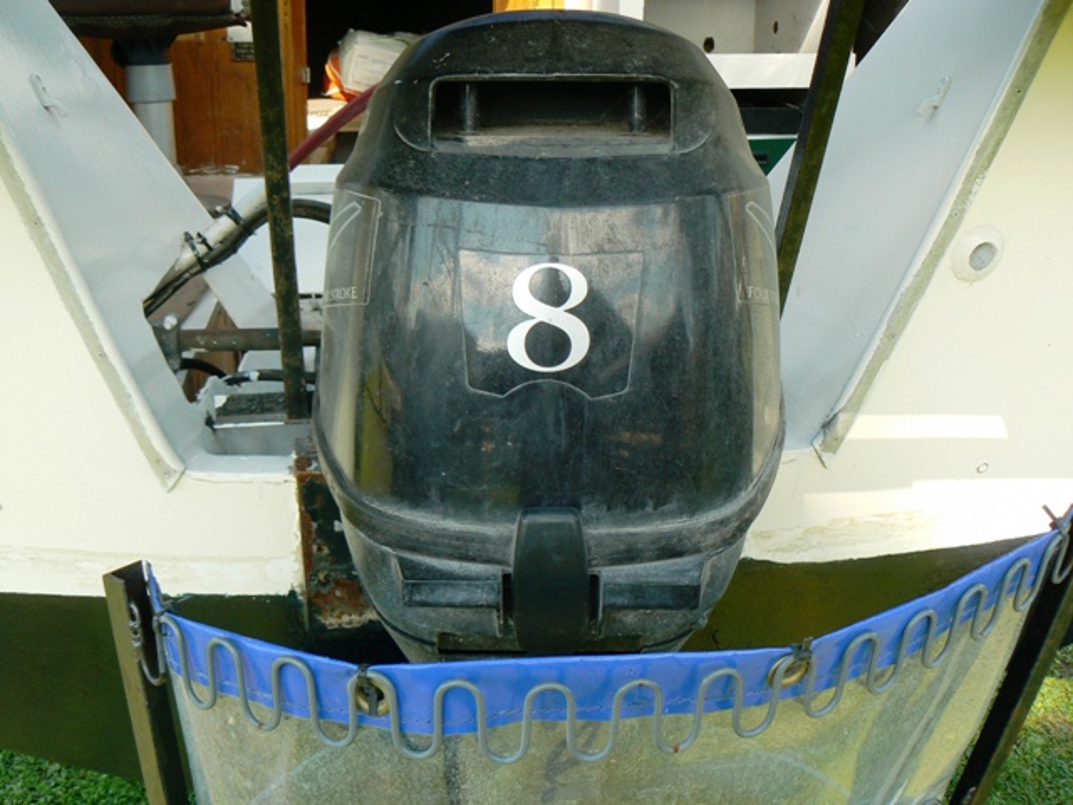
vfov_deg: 39.7
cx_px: 536
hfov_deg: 51.4
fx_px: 1116
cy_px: 402
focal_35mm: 36
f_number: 4
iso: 80
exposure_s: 1/125
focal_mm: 6
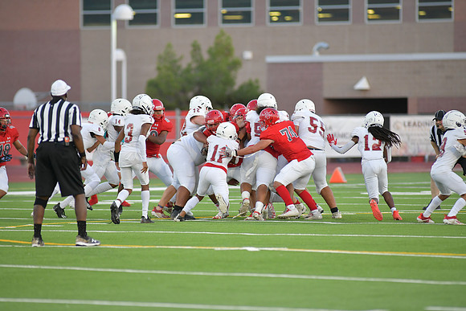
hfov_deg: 6.9
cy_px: 156
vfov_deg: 4.6
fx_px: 3884
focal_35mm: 300
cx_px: 233
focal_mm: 300
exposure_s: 1/1250
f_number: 3.5
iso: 1800
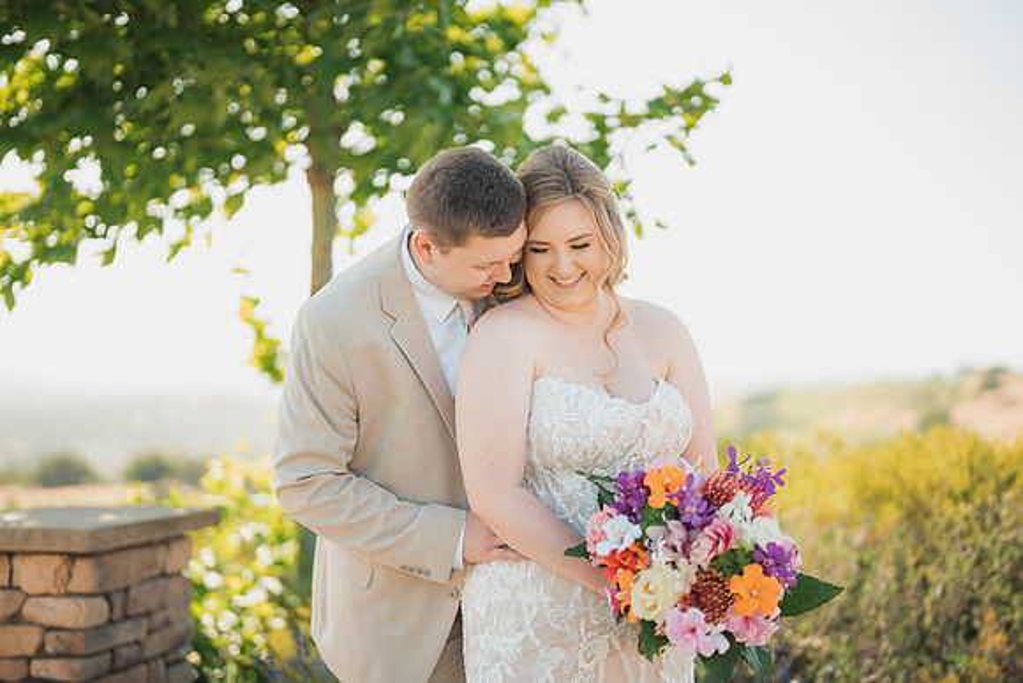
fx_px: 1421
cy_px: 342
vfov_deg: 27.0
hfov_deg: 39.6
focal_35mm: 50
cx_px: 512
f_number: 1.2
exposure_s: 1/1250
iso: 50
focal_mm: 50
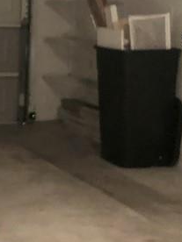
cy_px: 39
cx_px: -73
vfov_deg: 18.7
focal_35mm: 104
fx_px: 729
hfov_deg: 13.6
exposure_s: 1/4
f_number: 1.8
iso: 100
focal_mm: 4
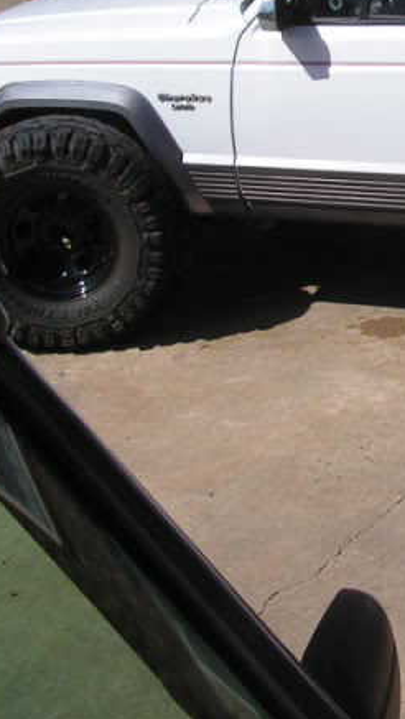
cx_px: 505
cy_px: 173
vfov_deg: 21.8
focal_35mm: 97
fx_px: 1851
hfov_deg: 12.2
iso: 50
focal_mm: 6.3
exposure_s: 1/500
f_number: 5.6
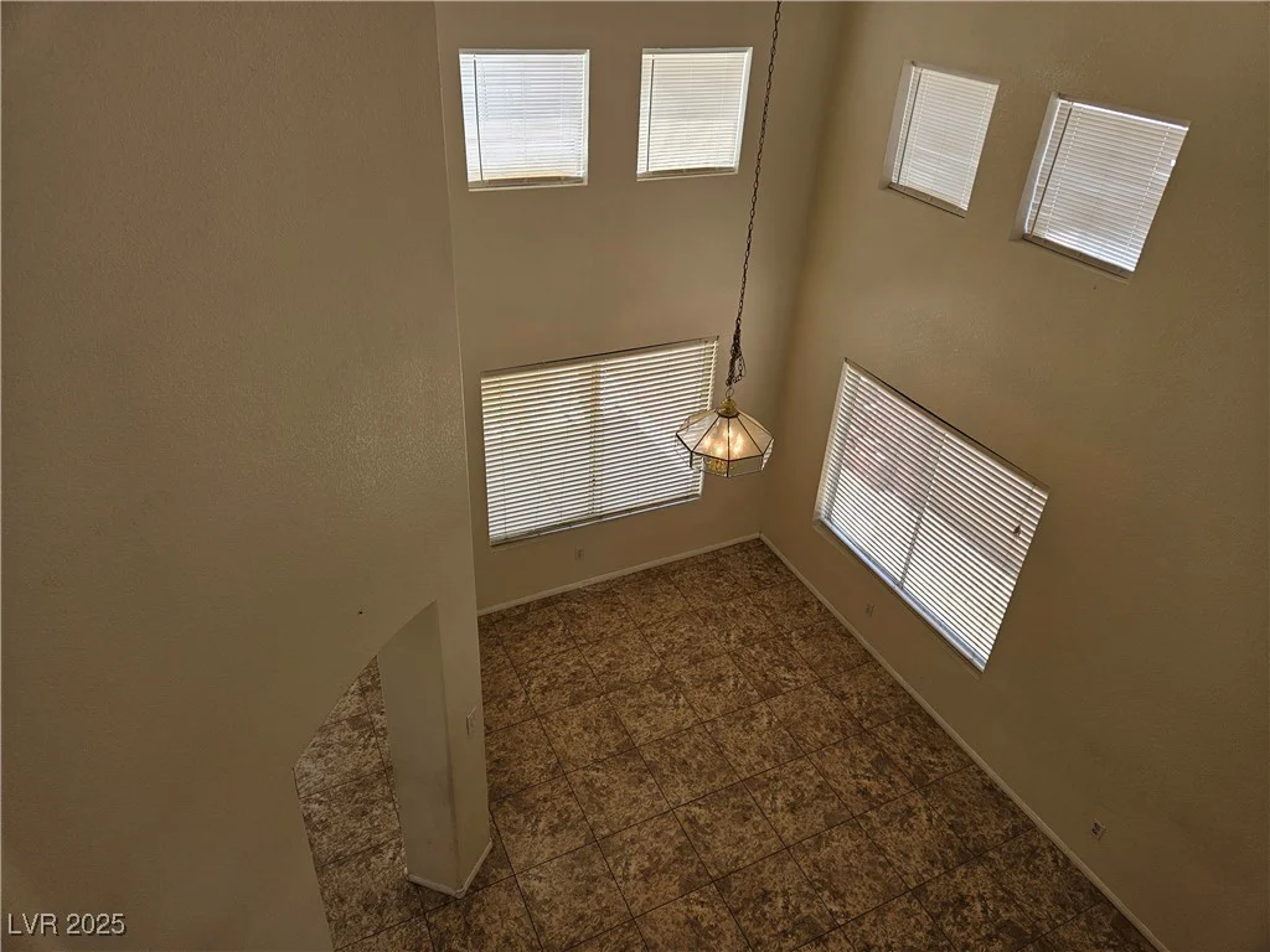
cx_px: 635
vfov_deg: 58.9
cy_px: 476
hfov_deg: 73.9
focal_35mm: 23
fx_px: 844
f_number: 1.8
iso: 25
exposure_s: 1/126
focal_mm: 5.4
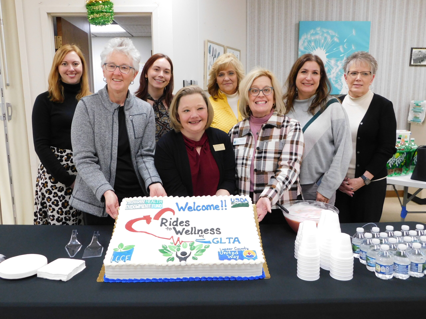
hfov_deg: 60.0
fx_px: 369
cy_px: 160
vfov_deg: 46.8
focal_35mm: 30
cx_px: 213
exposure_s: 1/25
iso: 400
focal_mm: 5.3
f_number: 3.2
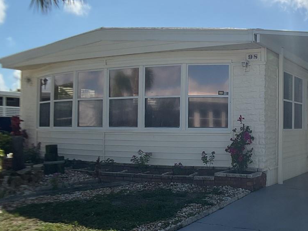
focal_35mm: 62
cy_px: 128
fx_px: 552
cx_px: 266
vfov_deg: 23.6
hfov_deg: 30.1
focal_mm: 3
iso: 16
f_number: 1.8
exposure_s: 1/4065
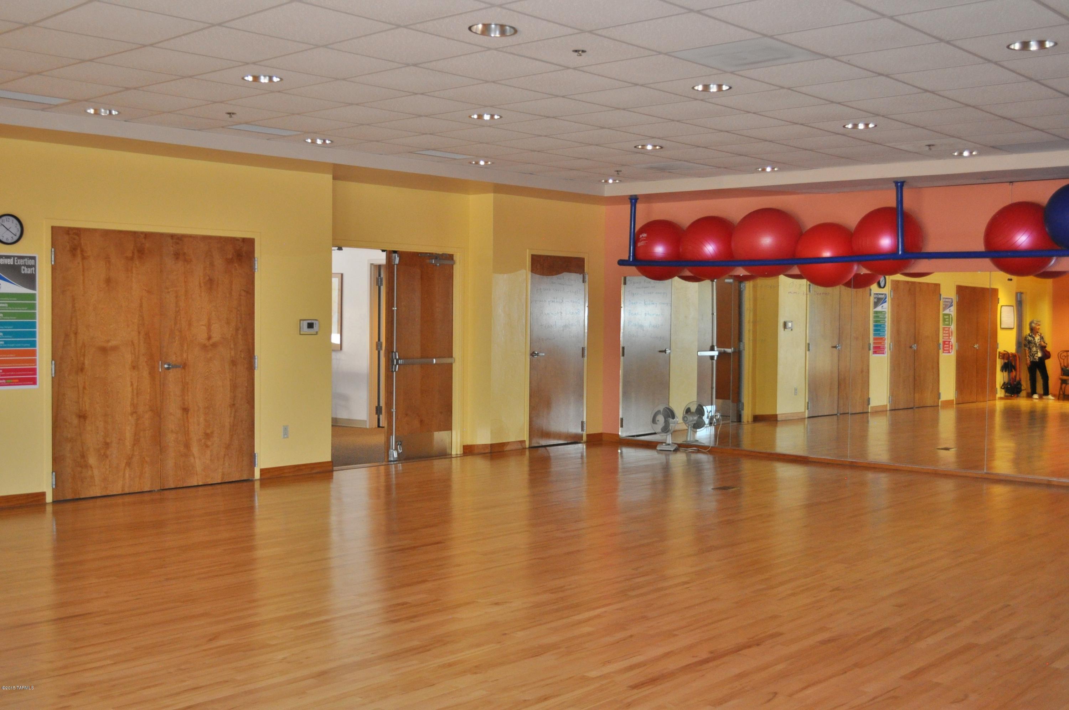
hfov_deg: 49.6
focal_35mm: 39
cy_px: 355
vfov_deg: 34.1
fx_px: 1157
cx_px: 534
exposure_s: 1/60
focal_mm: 26
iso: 800
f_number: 4.2
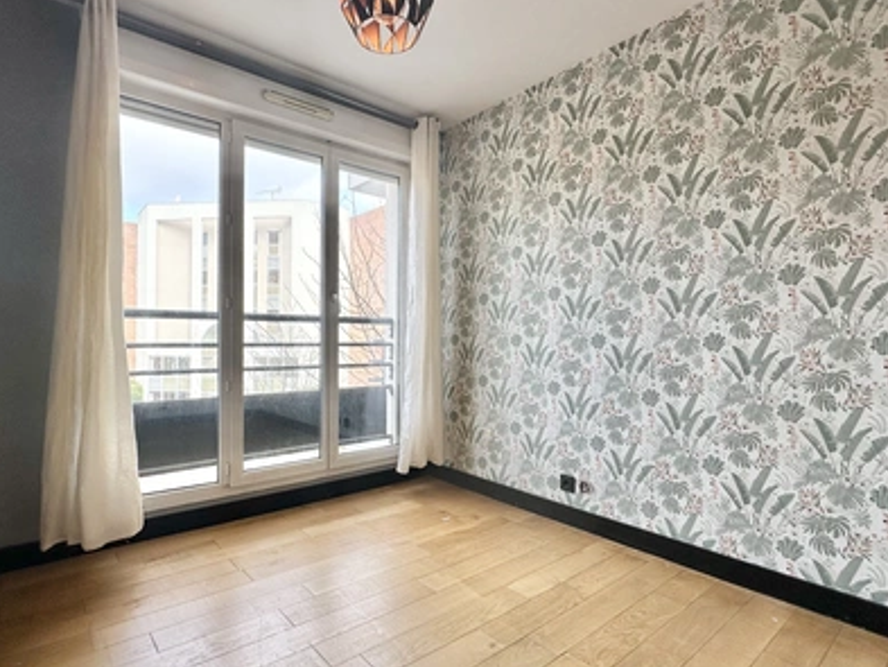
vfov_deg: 68.7
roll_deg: -0.6
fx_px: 488
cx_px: 408
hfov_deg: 84.5
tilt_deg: +0.8
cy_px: 337
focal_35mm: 19
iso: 40
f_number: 2.2
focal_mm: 2.22
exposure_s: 1/267
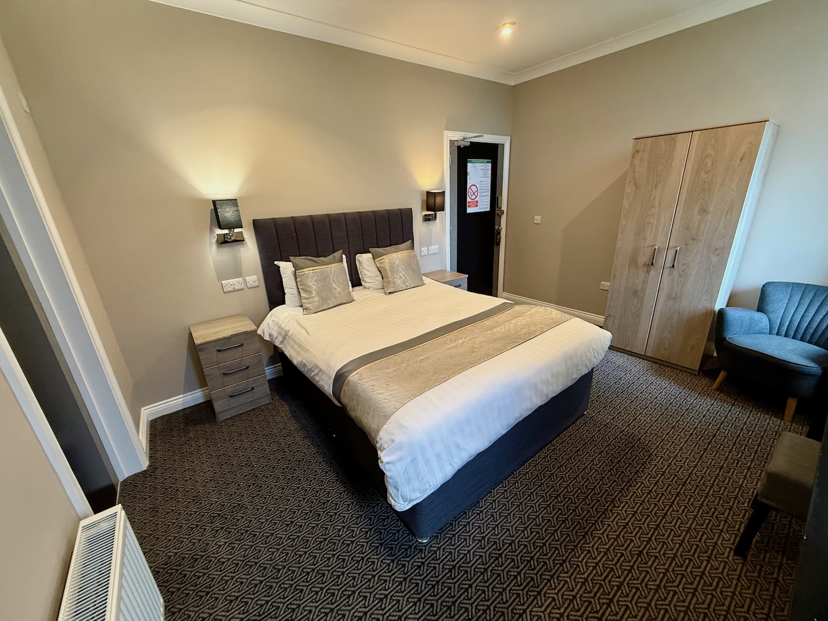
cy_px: 310
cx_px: 414
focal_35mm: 14
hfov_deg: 102.1
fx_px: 335
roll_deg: +2.7
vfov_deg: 85.7
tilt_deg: -18.5
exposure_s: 1/50
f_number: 2.2
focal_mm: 2.22
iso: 200
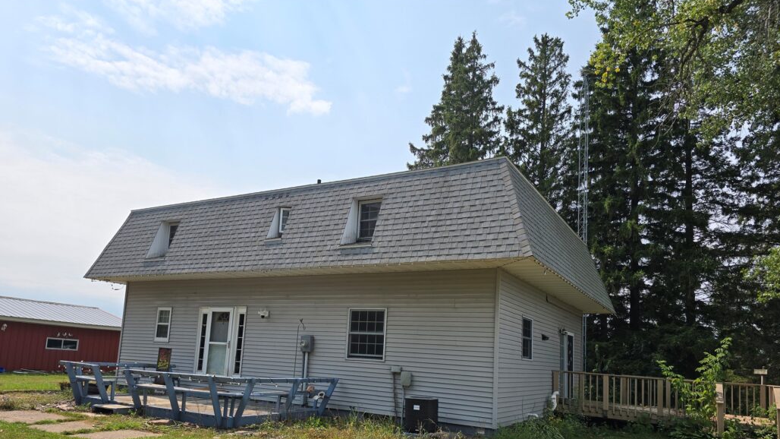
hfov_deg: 71.9
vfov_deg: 43.6
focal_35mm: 26
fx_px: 538
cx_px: 381
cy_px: 298
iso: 12
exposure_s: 1/1038
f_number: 1.7
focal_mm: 6.3
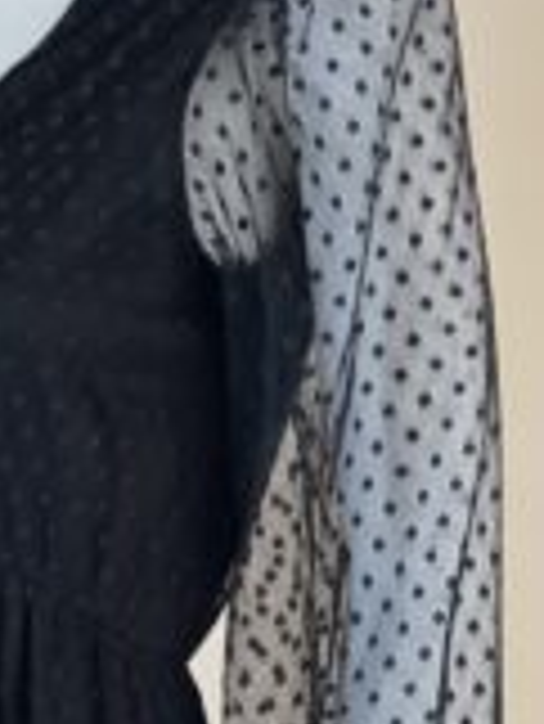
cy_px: 553
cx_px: 18
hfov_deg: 9.3
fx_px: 3327
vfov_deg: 12.4
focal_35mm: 159
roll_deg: -1.8
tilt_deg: -8.6
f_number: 2.2
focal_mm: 7.5
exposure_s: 1/118
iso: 250
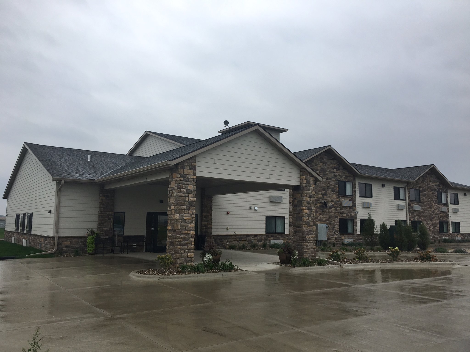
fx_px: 394
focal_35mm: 29
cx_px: 235
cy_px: 176
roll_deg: -0.1
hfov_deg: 61.7
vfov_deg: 48.2
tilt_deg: +7.8
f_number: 2.2
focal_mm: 4.15
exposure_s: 1/565
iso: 25
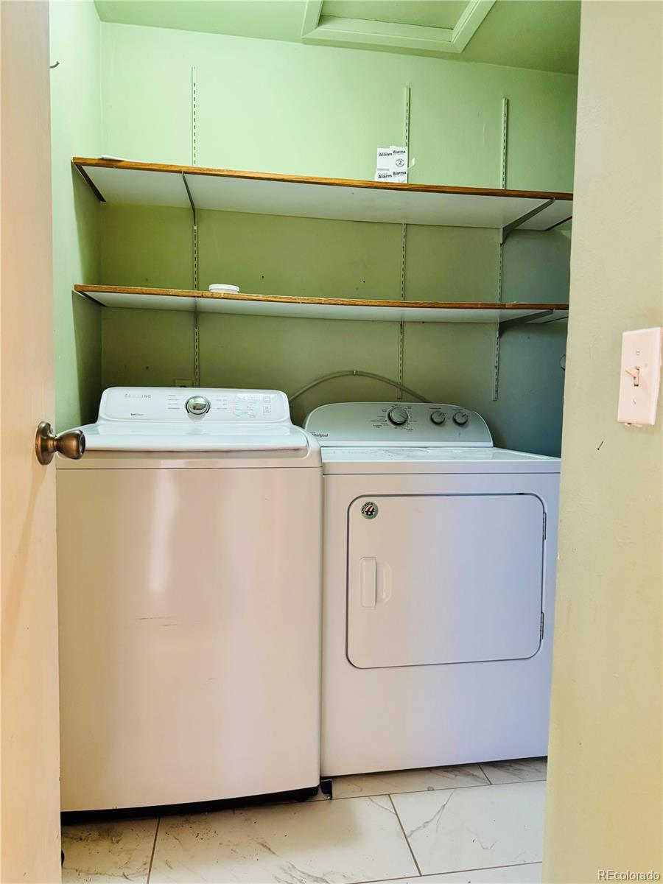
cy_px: 442
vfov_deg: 71.6
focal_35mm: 24
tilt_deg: -4.5
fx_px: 613
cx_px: 332
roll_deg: -1.7
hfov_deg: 56.8
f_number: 1.78
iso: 500
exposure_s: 1/60
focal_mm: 6.76
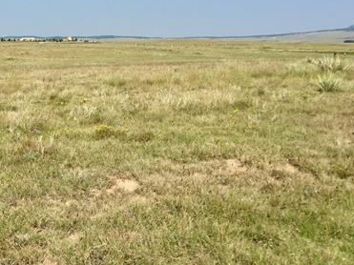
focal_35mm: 50
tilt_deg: -3.8
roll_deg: -0.1
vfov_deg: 29.0
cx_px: 61
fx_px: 511
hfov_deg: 36.6
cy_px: 102
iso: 32
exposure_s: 1/2475
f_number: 2.2
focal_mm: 4.15
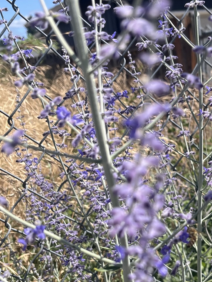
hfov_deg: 26.2
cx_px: 187
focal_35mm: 54
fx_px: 441
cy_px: 205
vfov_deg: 34.9
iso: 50
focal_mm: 5.1
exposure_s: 1/2410
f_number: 1.6
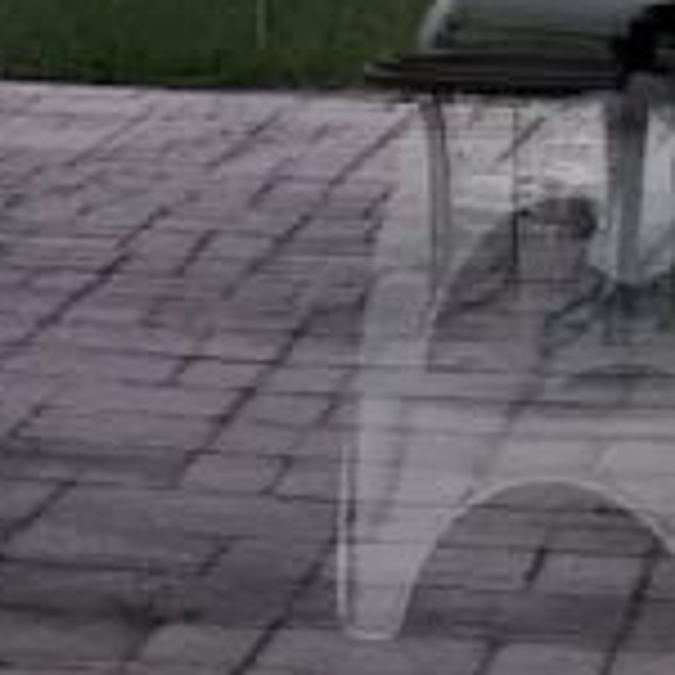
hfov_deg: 7.7
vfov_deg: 7.7
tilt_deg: -6.7
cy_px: -130
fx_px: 4986
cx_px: -104
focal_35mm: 226
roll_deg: +0.8
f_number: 1.78
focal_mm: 6.76
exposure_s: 1/909
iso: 80
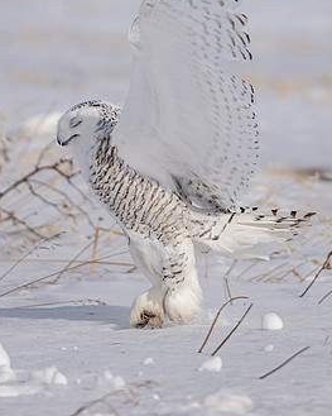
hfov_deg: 1.1
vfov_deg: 1.3
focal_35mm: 1473
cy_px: 29
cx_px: 318
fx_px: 18100
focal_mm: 500
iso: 640
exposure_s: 1/2500
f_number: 5.6
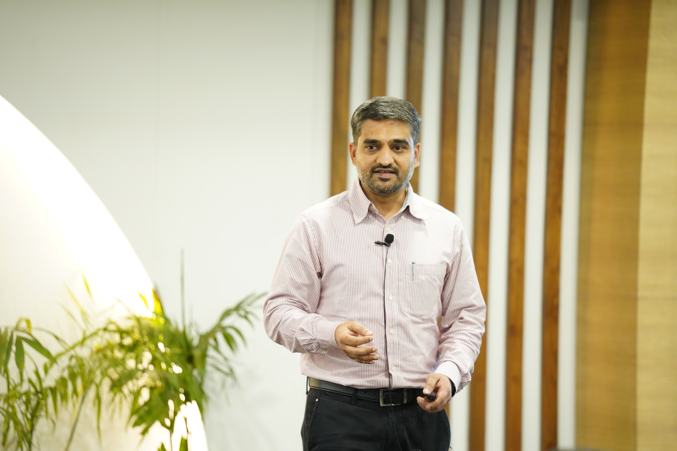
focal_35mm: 153
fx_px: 2877
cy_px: 226
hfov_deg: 13.4
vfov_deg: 9.0
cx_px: 338
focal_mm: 153
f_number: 2.8
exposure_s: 1/160
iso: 4000
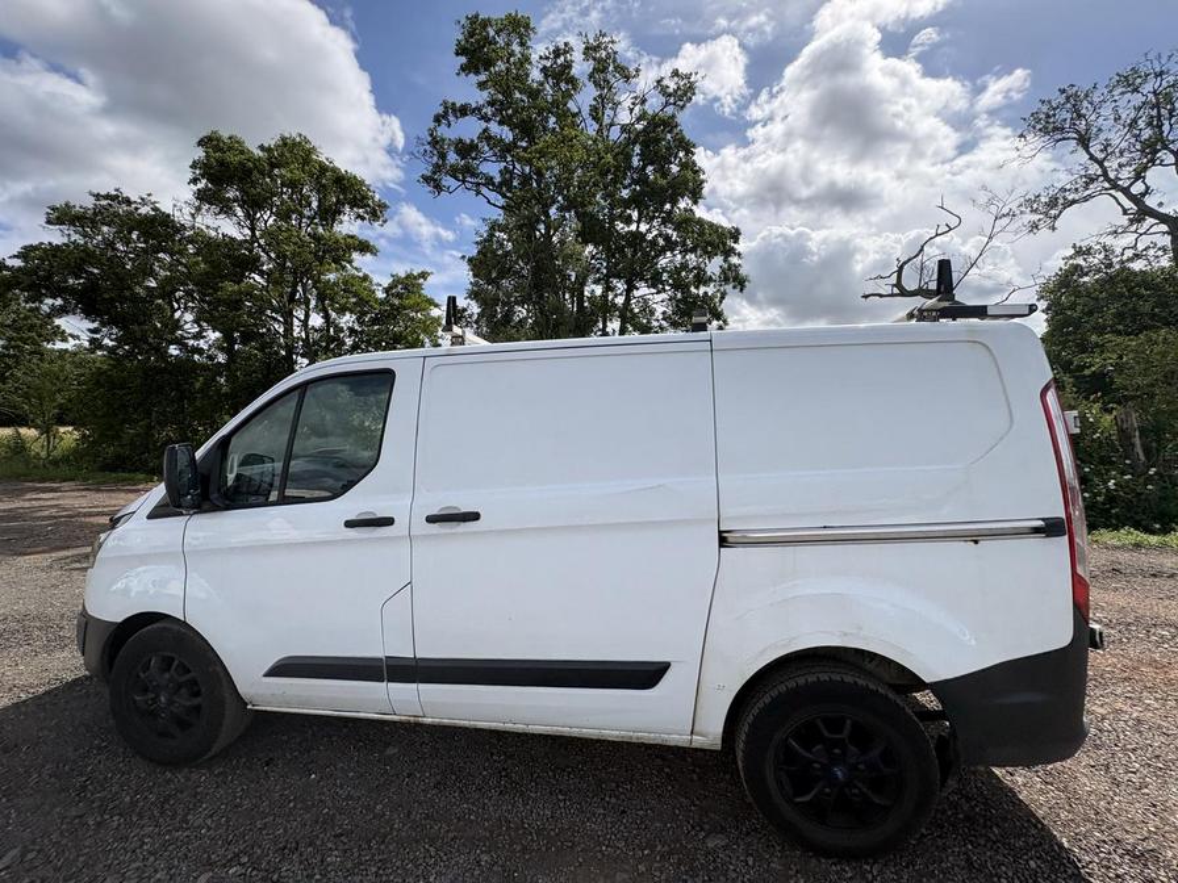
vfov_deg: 85.7
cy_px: 442
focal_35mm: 14
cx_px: 589
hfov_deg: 102.1
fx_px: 476
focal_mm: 2.22
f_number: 2.2
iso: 50
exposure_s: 1/2342
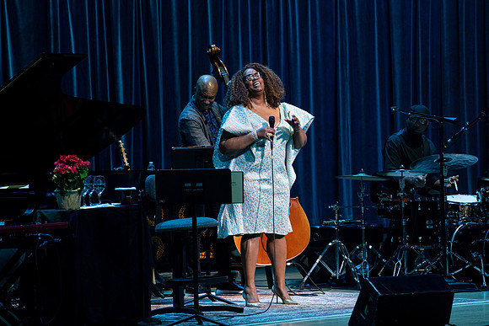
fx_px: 2636
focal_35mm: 194
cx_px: 244
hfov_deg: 10.6
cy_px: 163
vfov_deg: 7.1
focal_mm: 194
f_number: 6.3
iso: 2500
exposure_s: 1/250
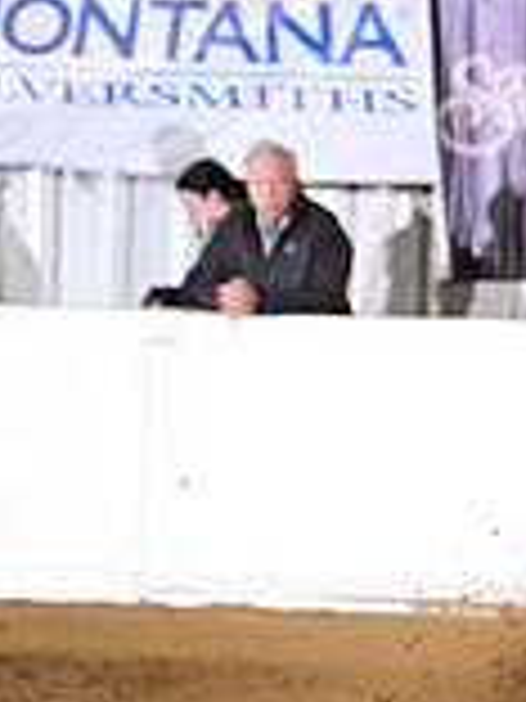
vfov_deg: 2.8
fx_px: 14466
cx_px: 1227
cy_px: 398
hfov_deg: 2.1
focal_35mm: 714
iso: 2500
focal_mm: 200
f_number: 4
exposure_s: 1/200
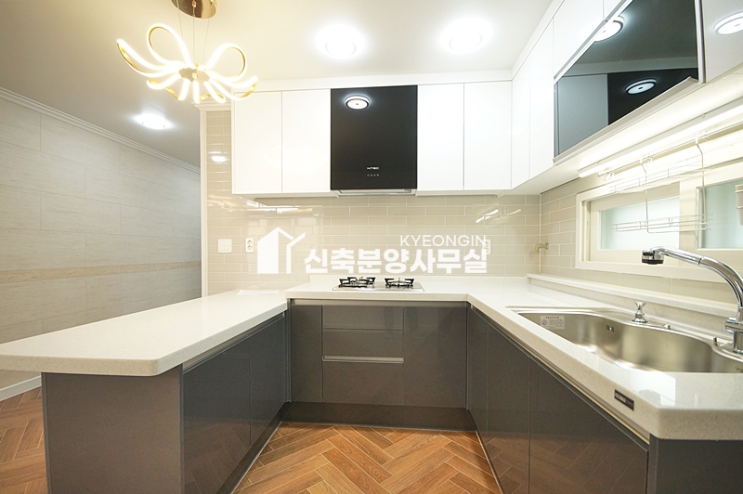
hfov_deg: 100.4
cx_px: 372
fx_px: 309
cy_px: 247
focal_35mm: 15
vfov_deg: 77.2
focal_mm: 10
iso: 800
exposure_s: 1/50
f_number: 5.6
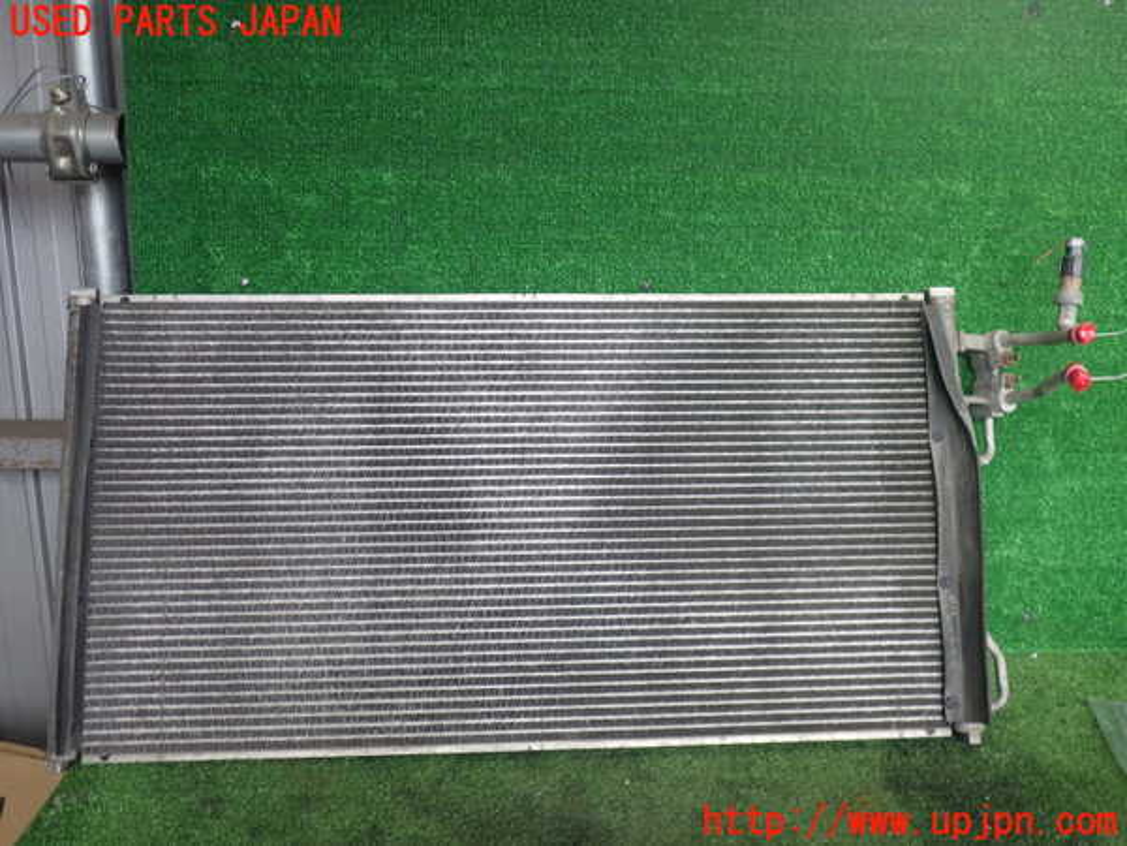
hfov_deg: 60.0
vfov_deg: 46.8
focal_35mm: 30
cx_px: 564
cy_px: 423
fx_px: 977
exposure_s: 1/80
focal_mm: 5.4
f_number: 2.3
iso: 200
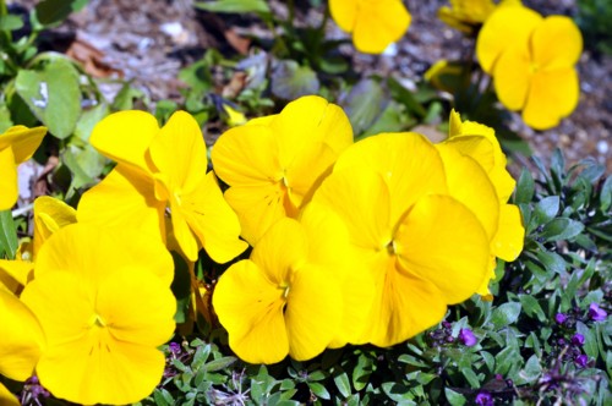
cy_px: 203
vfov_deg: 22.6
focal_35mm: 60
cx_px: 306
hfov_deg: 33.4
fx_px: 1019
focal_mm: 40
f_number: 10
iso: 200
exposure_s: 1/400
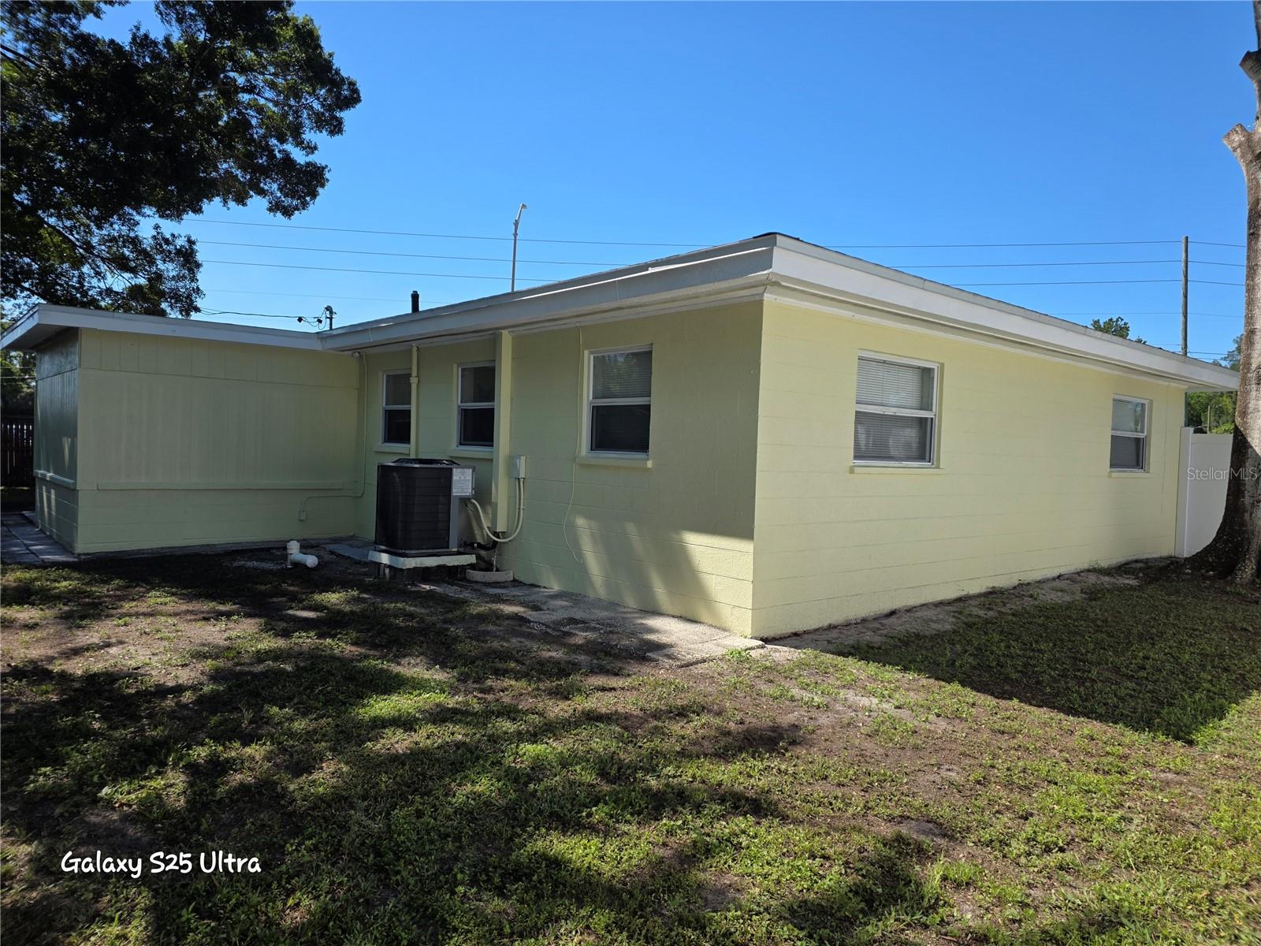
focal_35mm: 23
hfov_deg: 73.9
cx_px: 630
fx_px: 838
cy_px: 473
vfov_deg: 58.9
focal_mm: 6.3
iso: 80
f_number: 1.7
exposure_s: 1/3891
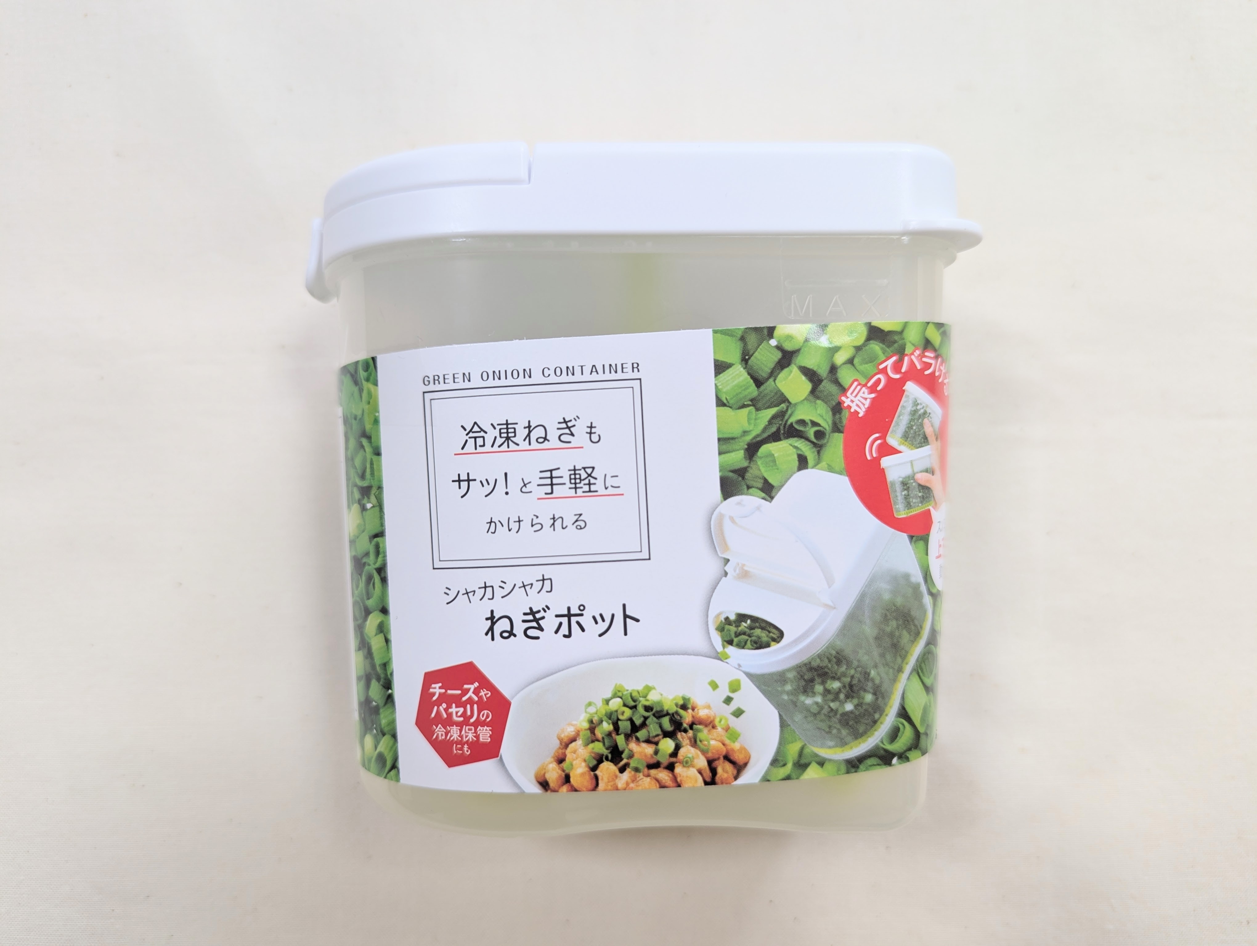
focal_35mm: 24
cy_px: 473
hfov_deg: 71.5
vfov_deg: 56.9
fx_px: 873
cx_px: 628
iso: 50
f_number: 1.85
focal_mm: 6.81
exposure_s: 1/29.6
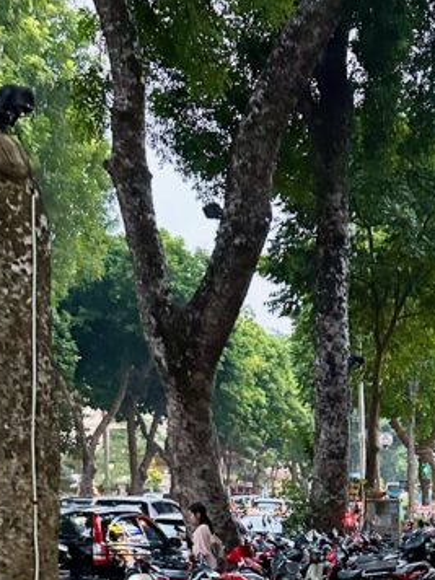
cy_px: 630
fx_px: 1206
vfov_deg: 25.2
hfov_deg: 19.4
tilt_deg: -6.3
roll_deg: +0.6
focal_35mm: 72
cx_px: 497
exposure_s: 1/50
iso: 800
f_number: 1.78
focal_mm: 6.86
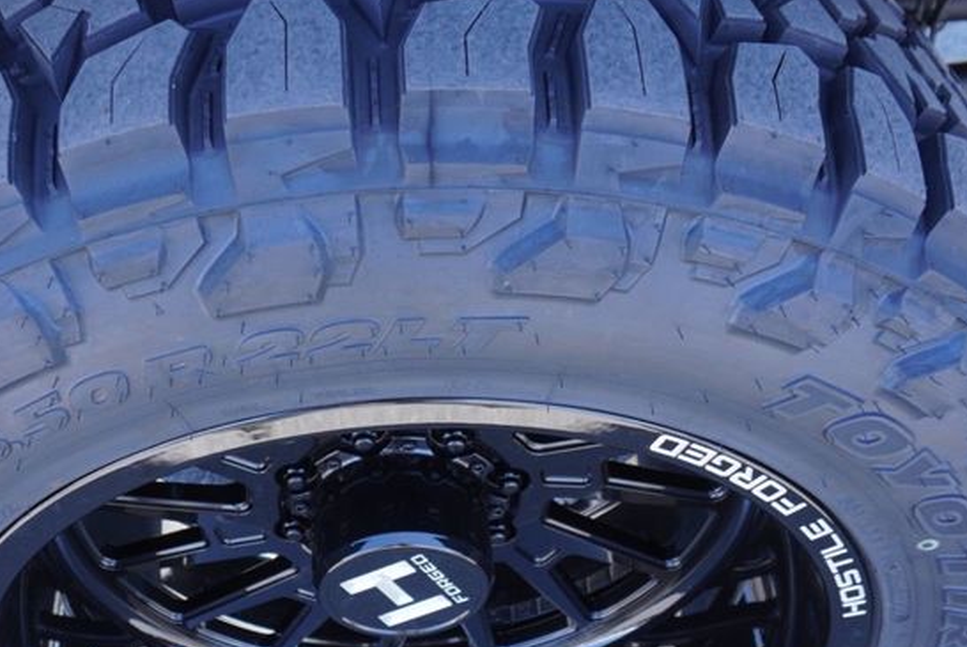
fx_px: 1210
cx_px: 354
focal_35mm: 45
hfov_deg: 43.2
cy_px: 370
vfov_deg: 29.9
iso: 320
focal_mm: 16
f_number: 4
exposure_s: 1/160
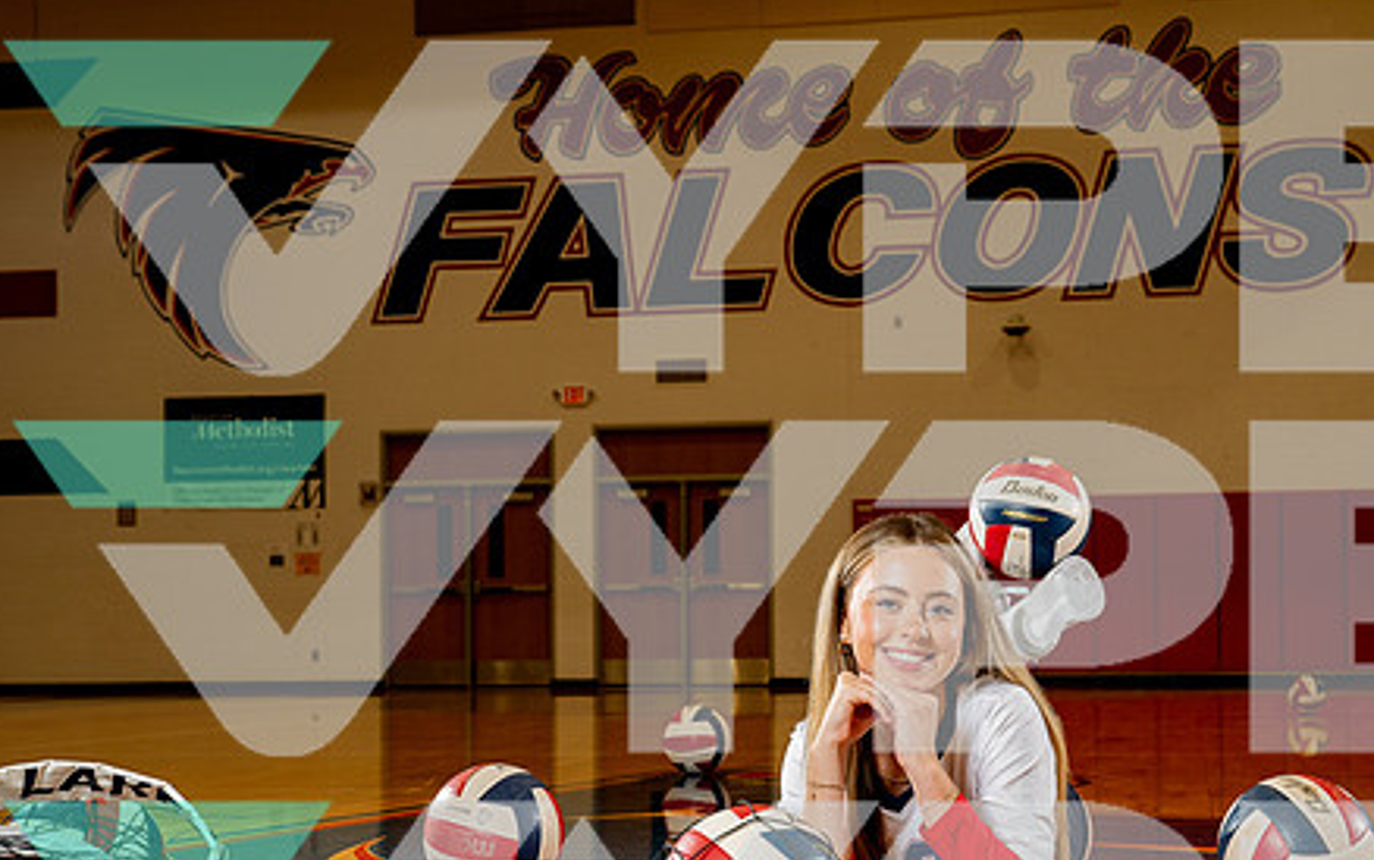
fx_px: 2172
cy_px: 579
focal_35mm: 58
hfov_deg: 35.0
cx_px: 811
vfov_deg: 22.3
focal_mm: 41
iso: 640
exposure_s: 1/250
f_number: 5.6
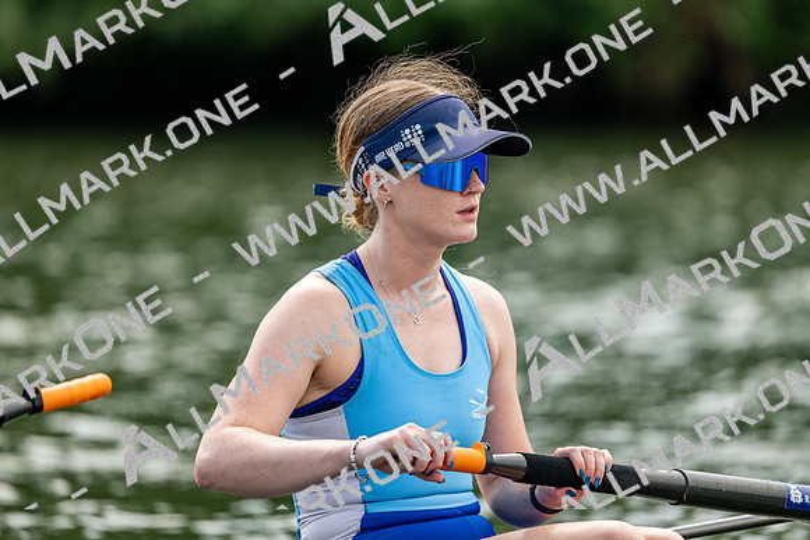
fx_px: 9002
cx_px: 405
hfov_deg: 5.2
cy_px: 270
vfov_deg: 3.4
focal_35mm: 400
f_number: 4.5
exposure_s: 1/2000
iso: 800
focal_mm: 400
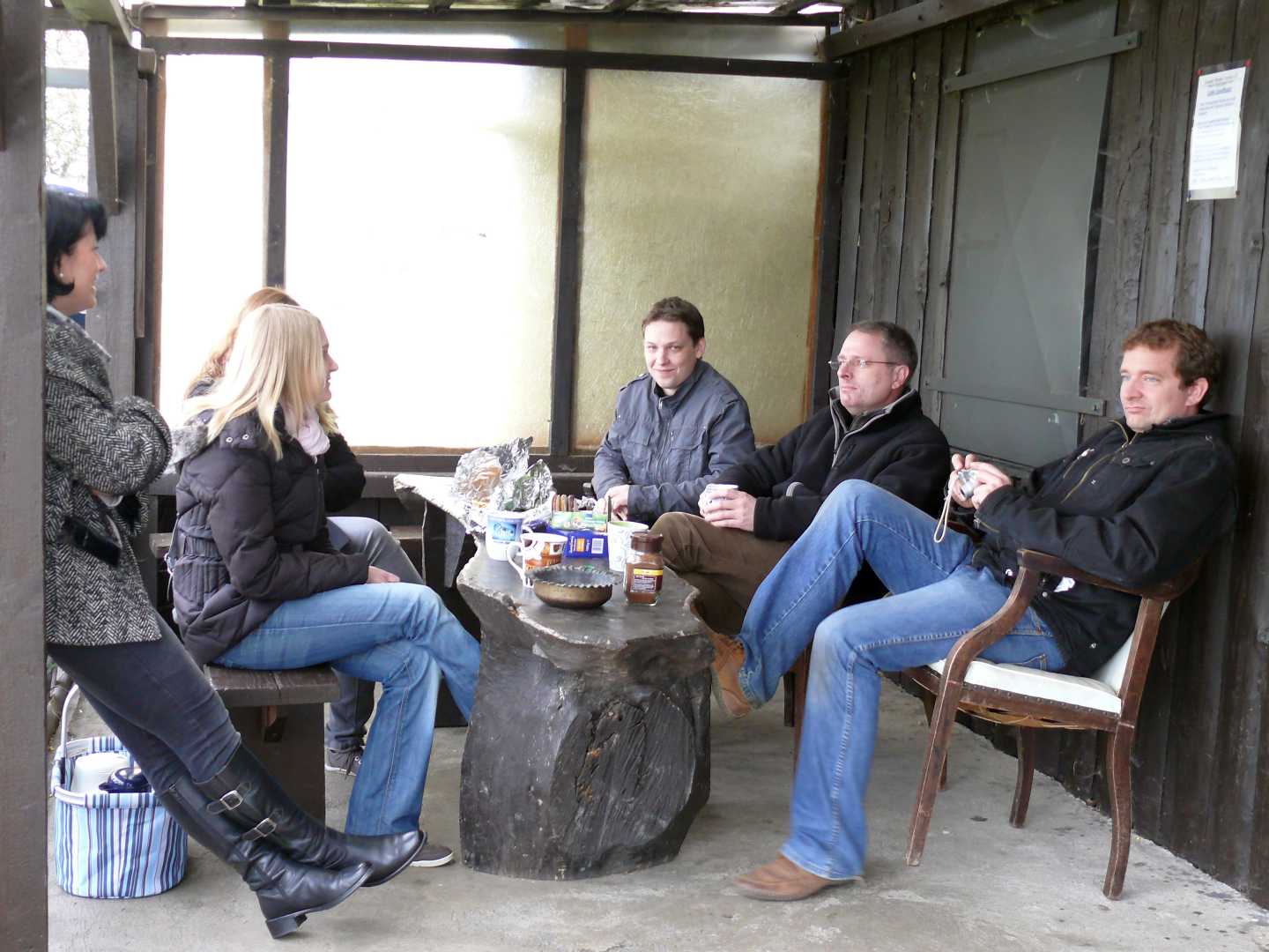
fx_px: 1723
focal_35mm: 47
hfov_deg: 40.4
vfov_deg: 30.9
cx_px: 634
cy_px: 476
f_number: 3.2
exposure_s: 1/30
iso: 200
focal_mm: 10
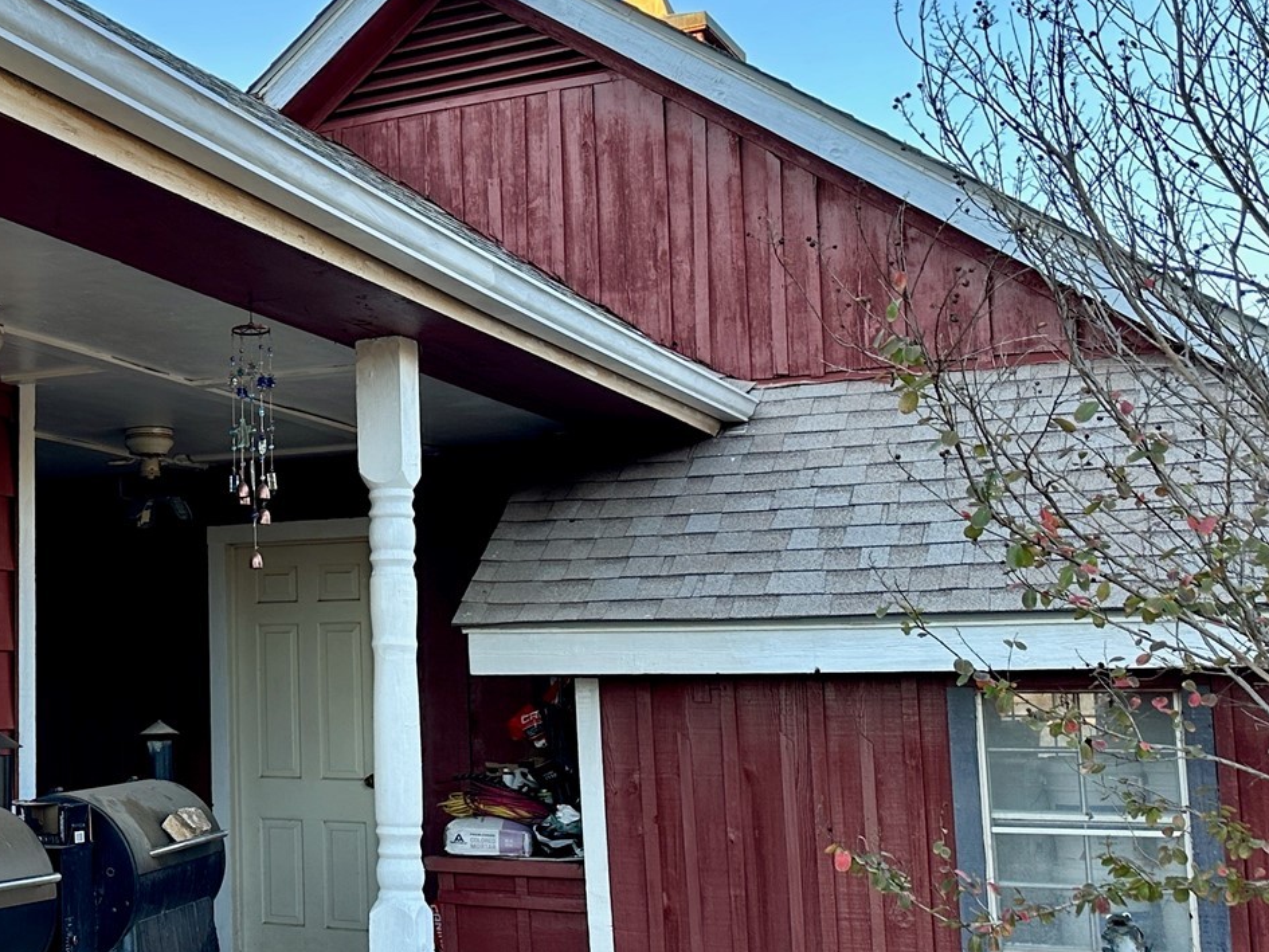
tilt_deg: +6.8
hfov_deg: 34.1
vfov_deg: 28.0
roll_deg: +0.1
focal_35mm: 52
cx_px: 48
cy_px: 440
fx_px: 1907
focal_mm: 6.86
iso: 80
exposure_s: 1/373
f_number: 1.78
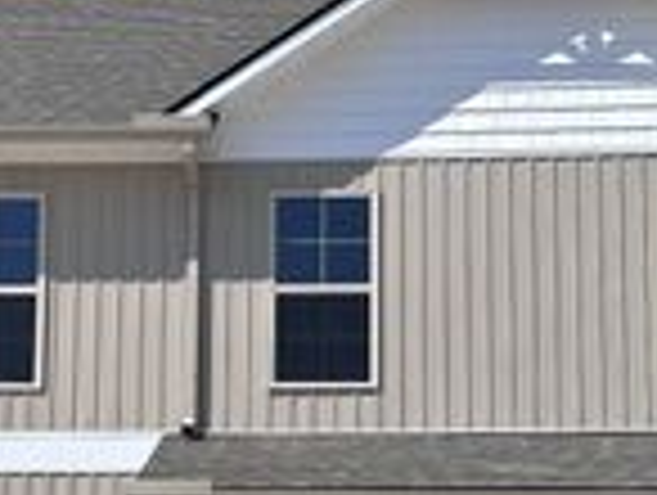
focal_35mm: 89
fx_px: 1692
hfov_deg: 22.0
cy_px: 461
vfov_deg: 16.4
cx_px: 315
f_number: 1.5
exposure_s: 1/8000
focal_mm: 5.7
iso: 50
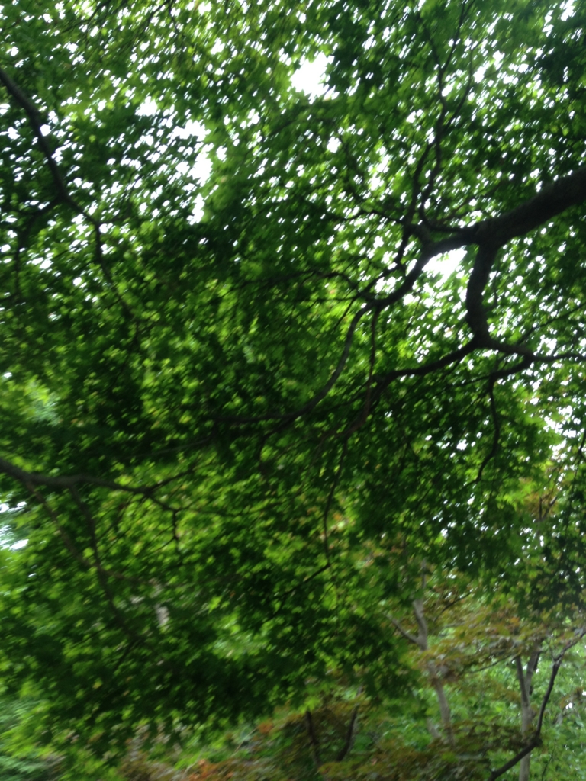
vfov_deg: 52.6
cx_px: 293
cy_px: 390
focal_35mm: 35
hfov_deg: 40.7
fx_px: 790
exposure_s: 1/30
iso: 50
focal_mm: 4.28
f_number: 2.4
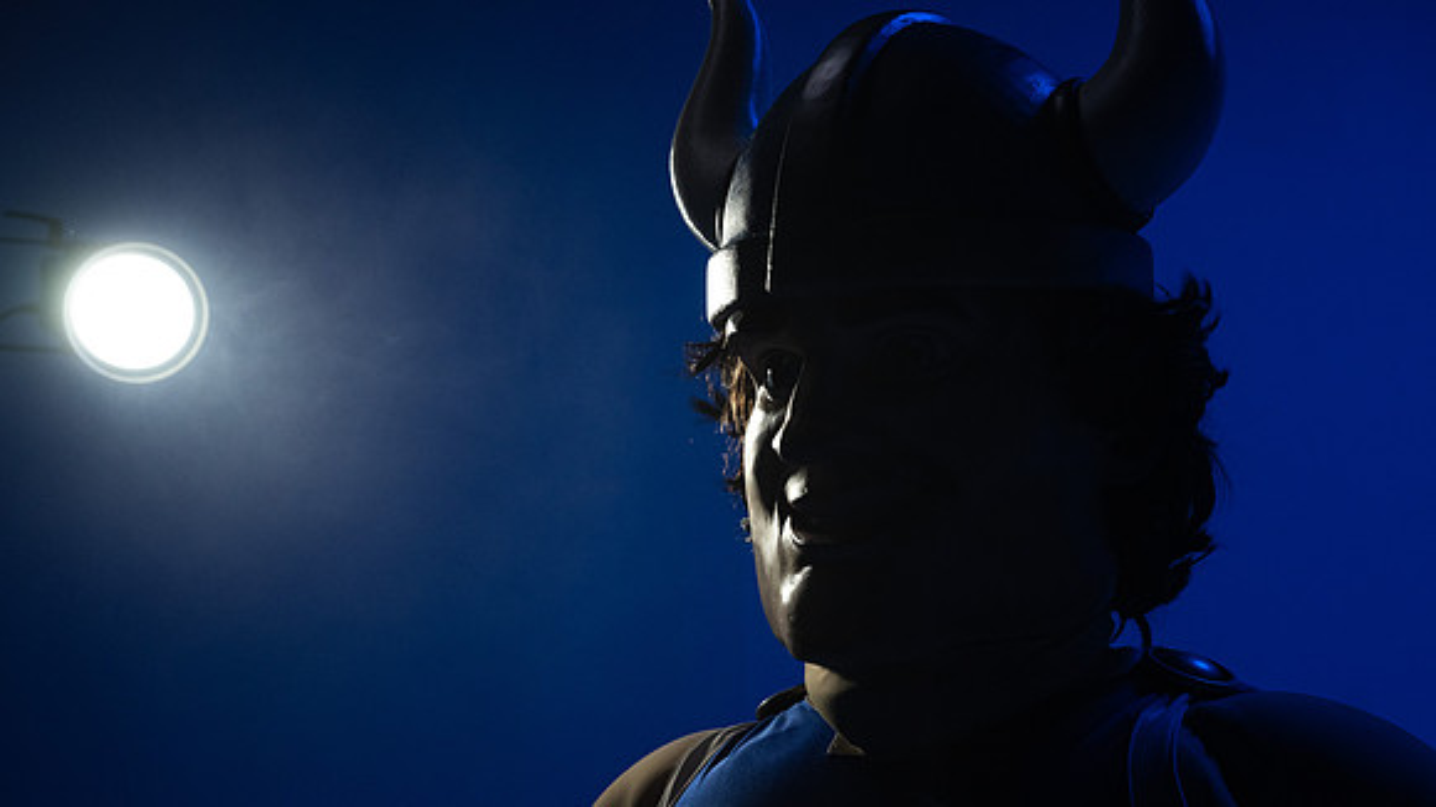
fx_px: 2069
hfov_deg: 38.2
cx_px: 831
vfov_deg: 22.0
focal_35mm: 54
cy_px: 476
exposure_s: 1/160
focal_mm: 43
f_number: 4.5
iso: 1250
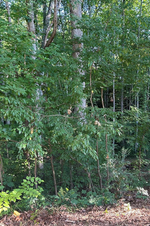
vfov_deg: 51.9
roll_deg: +0.5
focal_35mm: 37
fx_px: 231
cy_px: 112
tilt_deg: -5.1
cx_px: 113
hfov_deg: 35.2
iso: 80
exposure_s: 1/121
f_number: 1.5
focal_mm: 5.7
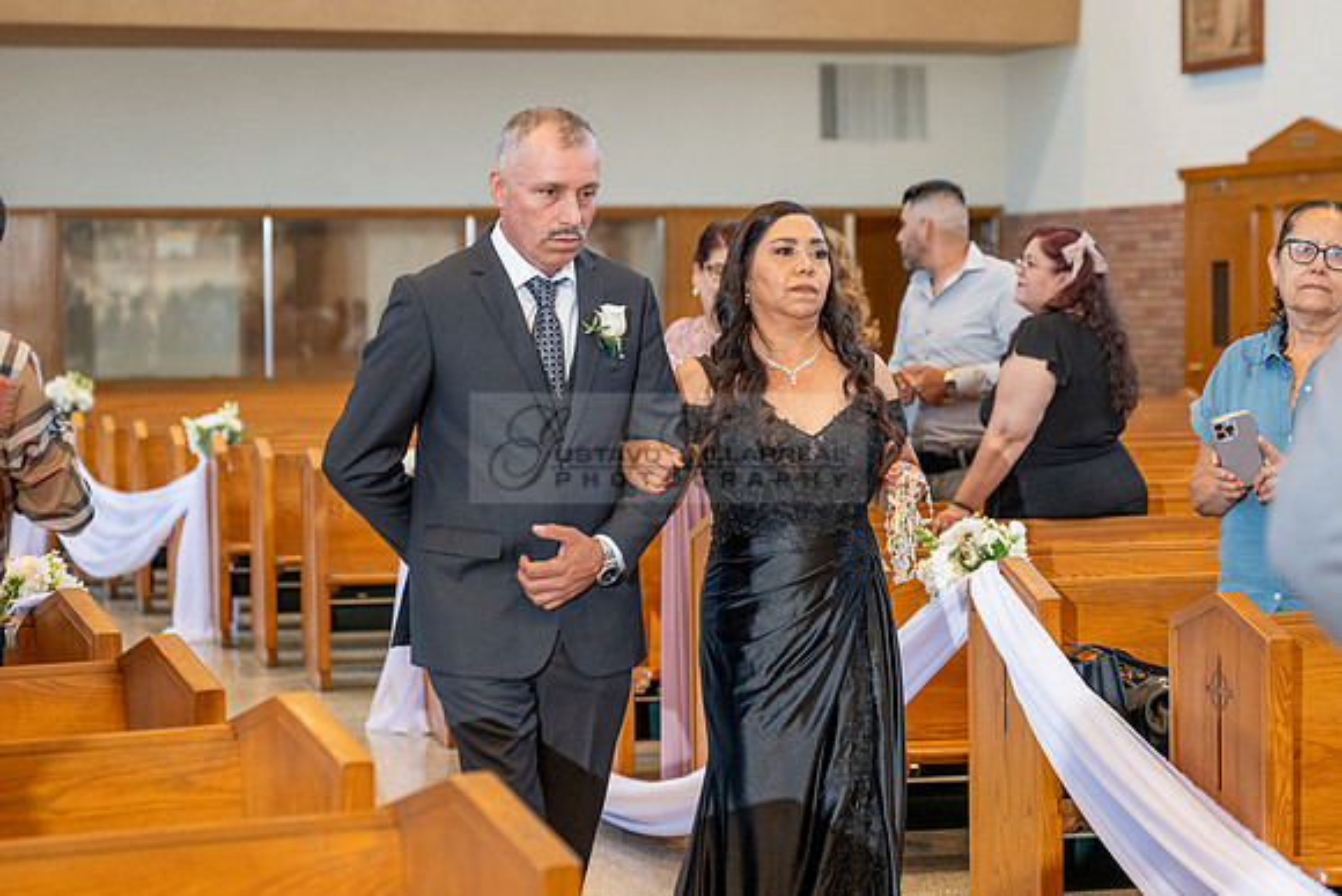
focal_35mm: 87
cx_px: 706
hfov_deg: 23.4
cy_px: 443
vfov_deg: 15.7
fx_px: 3244
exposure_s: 1/200
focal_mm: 70
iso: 1000
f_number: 3.2
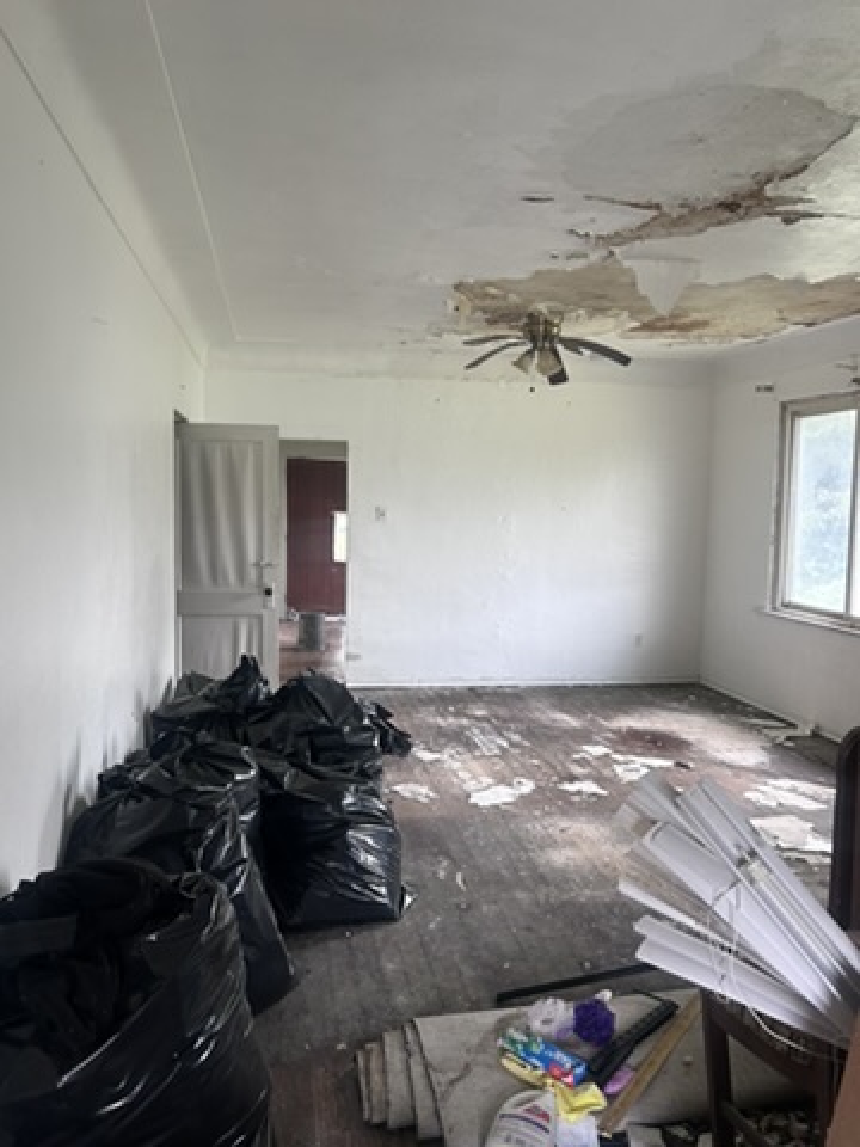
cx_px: 430
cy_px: 574
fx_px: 861
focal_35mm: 26
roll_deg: -2.8
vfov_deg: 67.3
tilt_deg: -6.9
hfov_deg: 53.1
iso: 125
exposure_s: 1/121
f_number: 1.5
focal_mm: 5.7
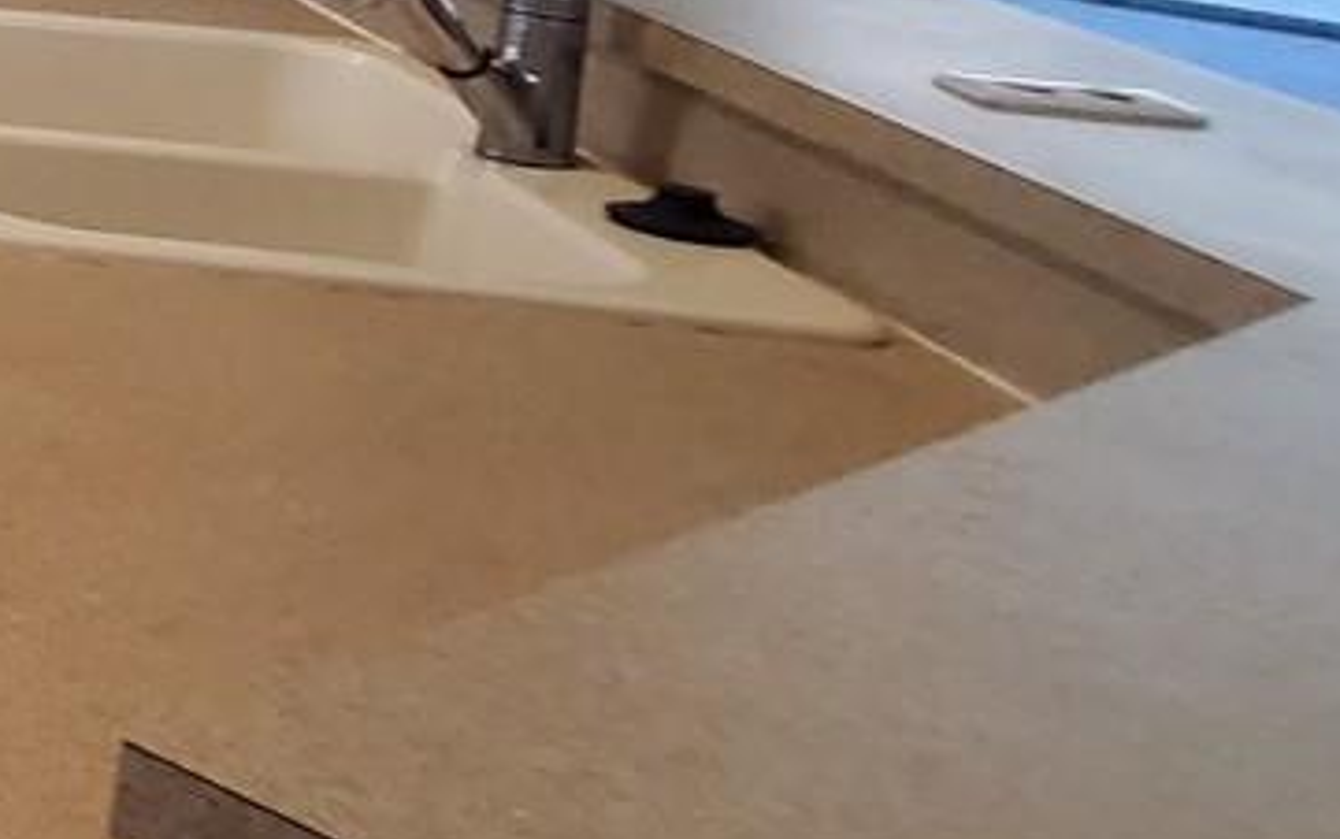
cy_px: -178
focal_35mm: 61
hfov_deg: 17.7
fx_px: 2229
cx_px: -1533
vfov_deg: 20.0
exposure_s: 1/60
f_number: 2.2
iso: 320
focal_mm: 1.8
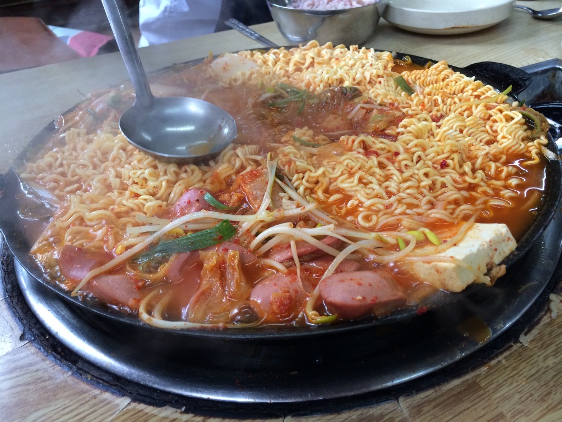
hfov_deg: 60.0
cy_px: 211
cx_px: 281
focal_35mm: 30
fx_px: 487
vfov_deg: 46.8
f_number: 2.2
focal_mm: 4.12
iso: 64
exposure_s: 1/30
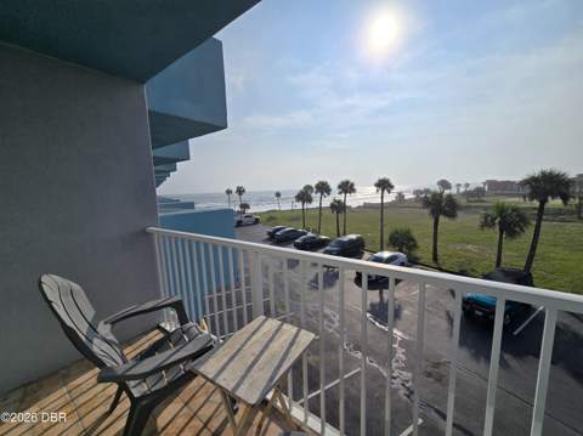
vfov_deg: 89.8
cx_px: 292
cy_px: 218
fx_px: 219
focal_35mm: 13
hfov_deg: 106.2
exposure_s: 1/9332
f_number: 2.2
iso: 50
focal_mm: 2.2
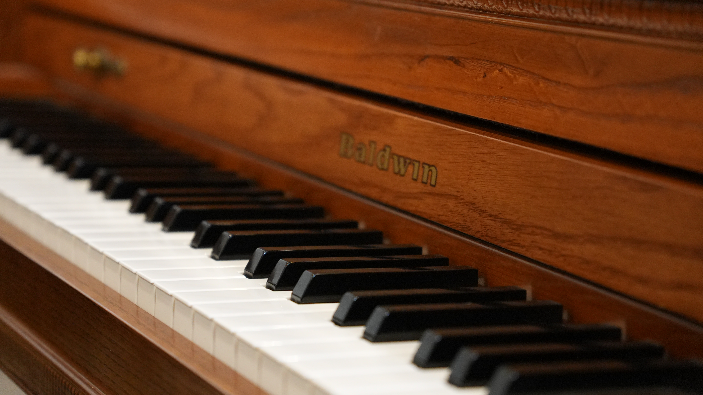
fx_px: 1584
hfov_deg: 25.0
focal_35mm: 85
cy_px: 189
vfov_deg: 14.2
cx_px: 351
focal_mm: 54
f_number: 2.8
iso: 3200
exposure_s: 1/160
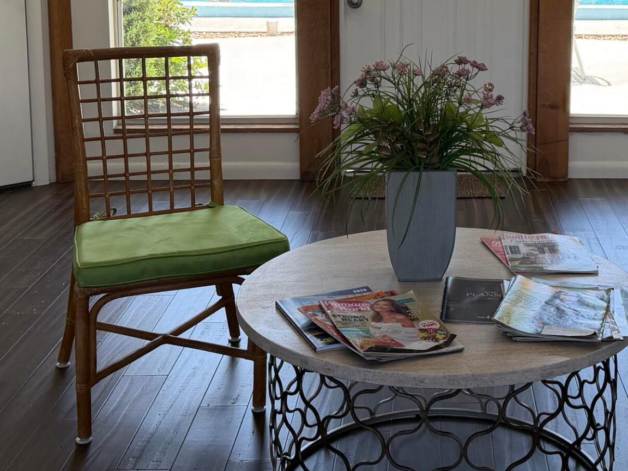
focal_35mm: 60
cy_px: 62
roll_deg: -0.3
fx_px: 1089
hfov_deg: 31.8
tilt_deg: -8.0
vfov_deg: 23.9
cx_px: 445
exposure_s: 1/575
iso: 100
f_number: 1.78
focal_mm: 6.76
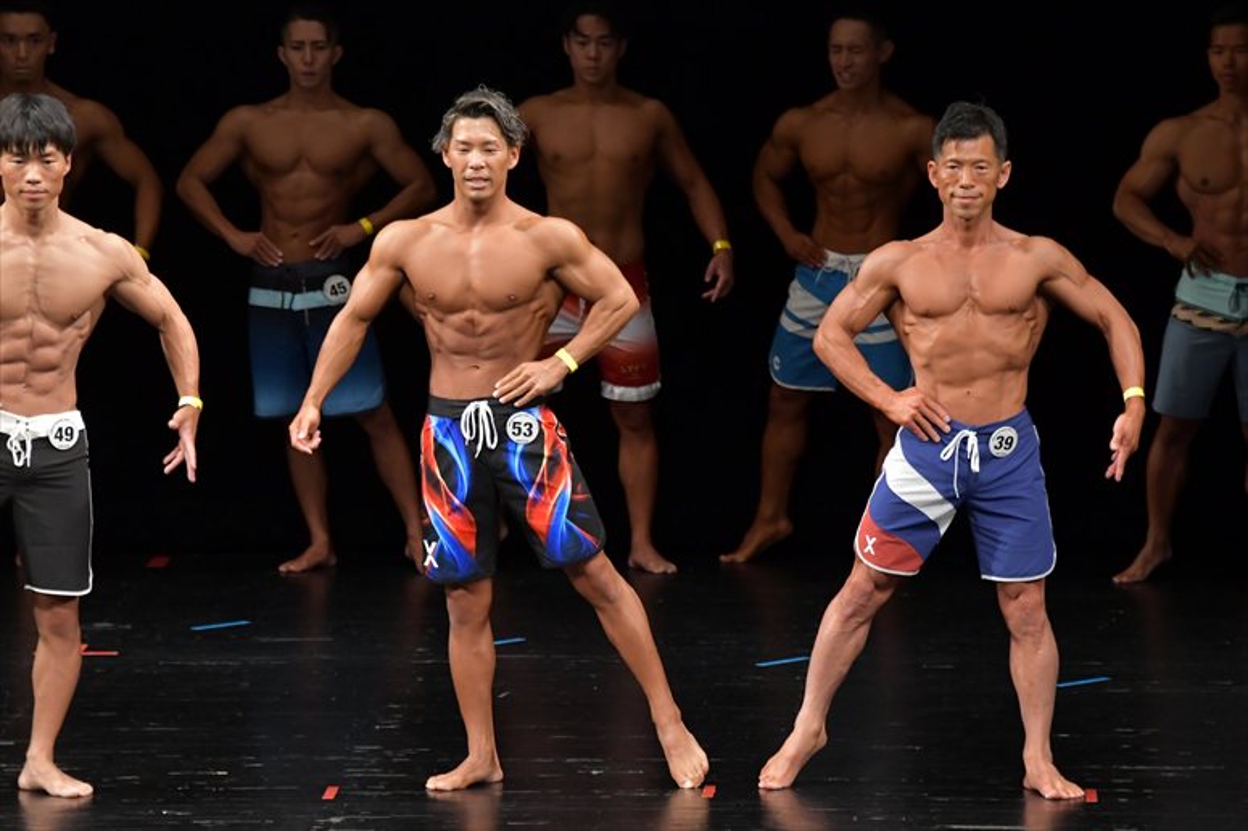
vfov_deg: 4.8
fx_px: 9875
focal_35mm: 285
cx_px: 624
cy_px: 416
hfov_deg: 7.2
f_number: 5.6
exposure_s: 1/400
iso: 3200
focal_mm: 190
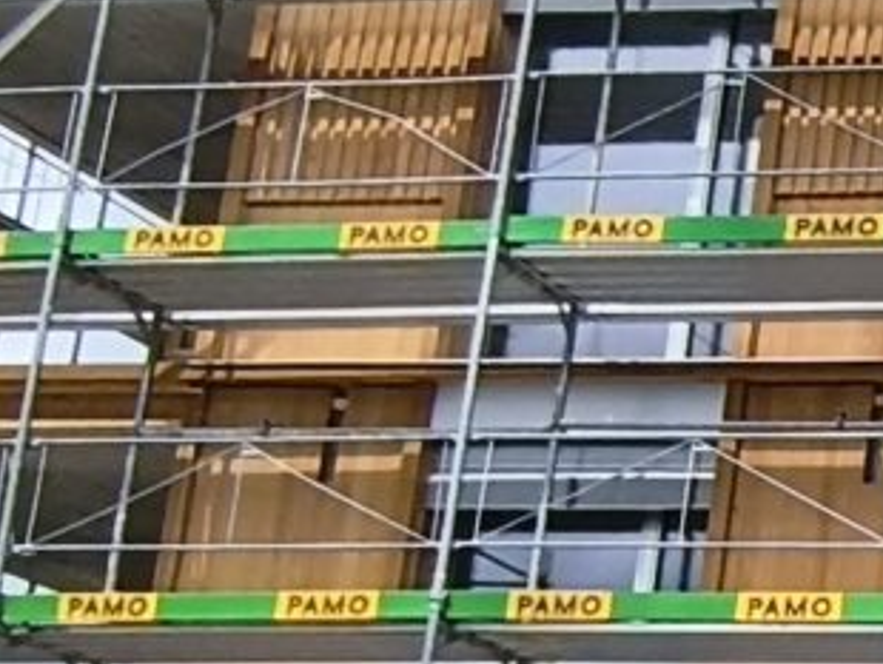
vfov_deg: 15.2
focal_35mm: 93
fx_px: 2374
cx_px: 1820
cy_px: 855
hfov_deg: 15.9
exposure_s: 1/3268
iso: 50
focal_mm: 1.65
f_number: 2.2
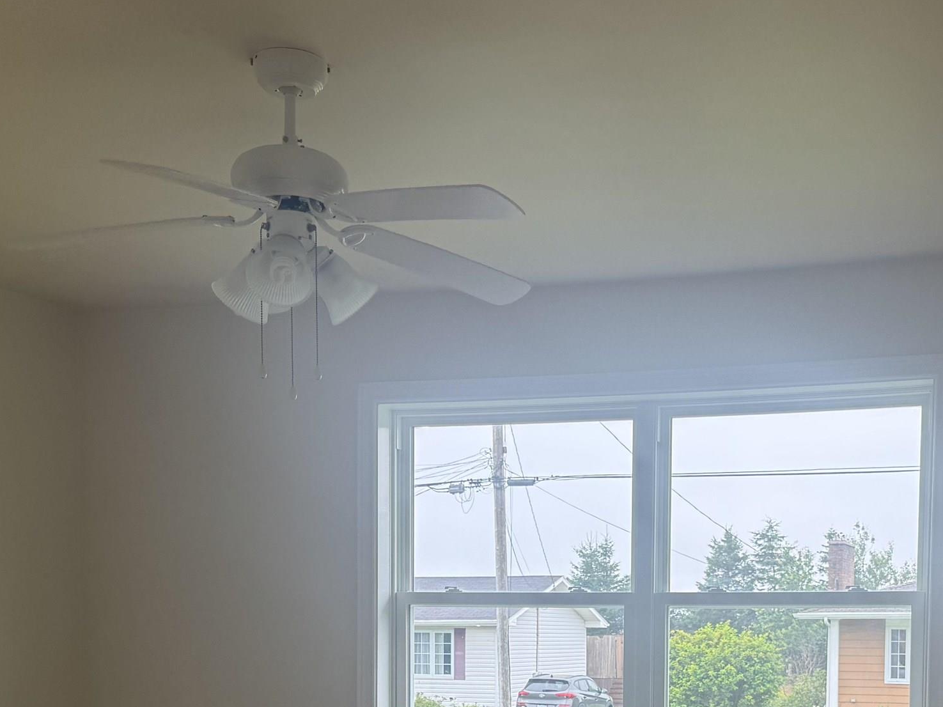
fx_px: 1362
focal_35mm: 50
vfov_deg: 27.7
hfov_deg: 37.9
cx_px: 610
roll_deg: -0.5
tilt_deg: -2.2
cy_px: 681
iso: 100
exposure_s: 1/237
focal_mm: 6.76
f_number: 1.78
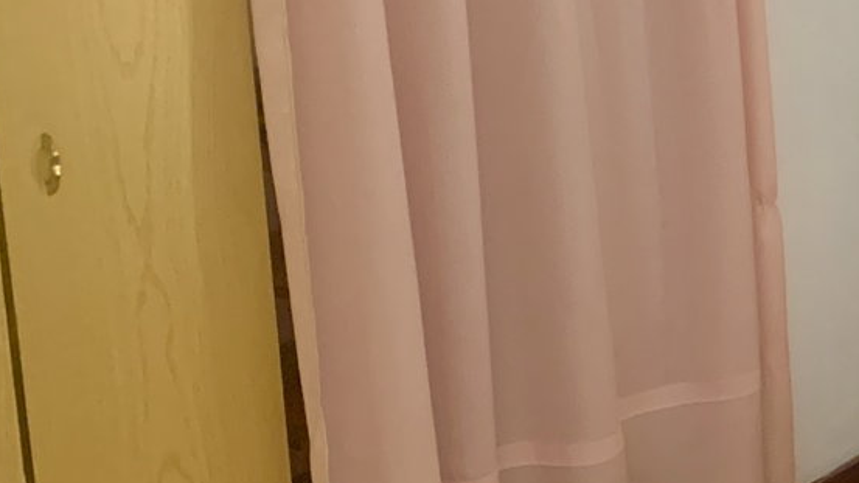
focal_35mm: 82
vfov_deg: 14.7
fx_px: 1868
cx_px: 1199
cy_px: 134
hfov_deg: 22.4
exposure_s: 1/33
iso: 400
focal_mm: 4.25
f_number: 1.8
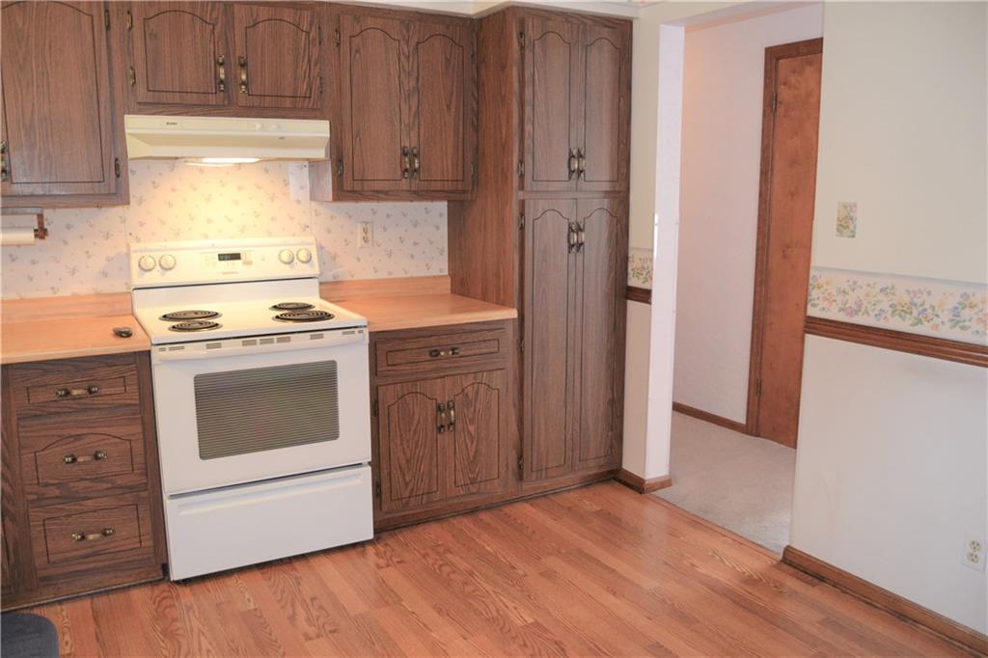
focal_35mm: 27
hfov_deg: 67.4
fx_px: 741
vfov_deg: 47.9
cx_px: 494
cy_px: 329
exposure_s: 1/60
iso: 1100
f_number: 3.5
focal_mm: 18
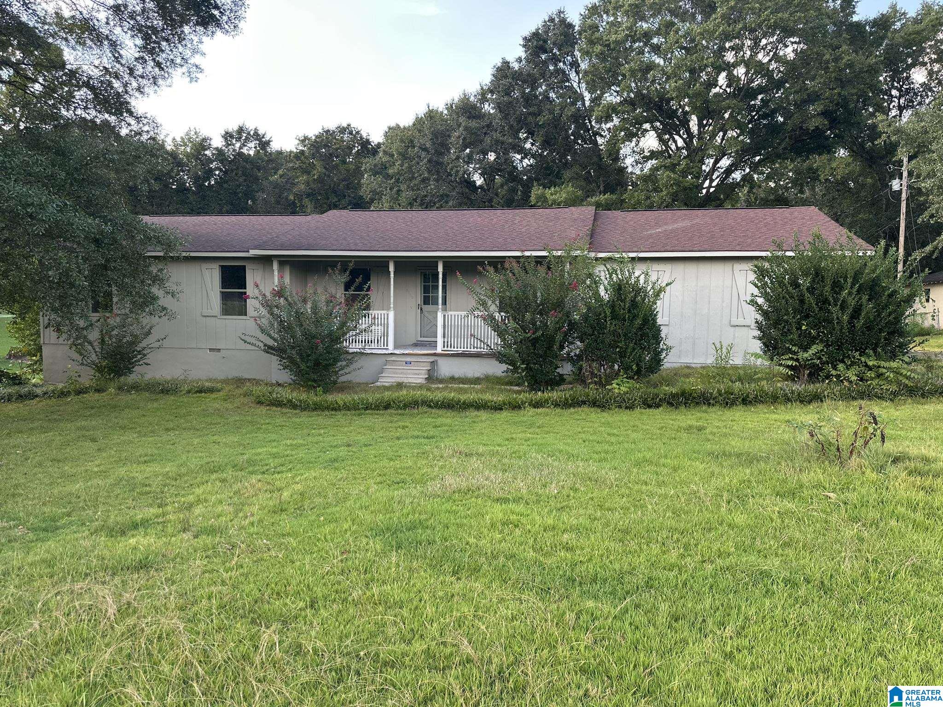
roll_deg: -1.2
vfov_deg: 56.8
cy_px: 354
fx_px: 654
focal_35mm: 24
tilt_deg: -4.0
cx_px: 472
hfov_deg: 71.6
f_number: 1.78
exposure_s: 1/339
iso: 80
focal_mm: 6.86
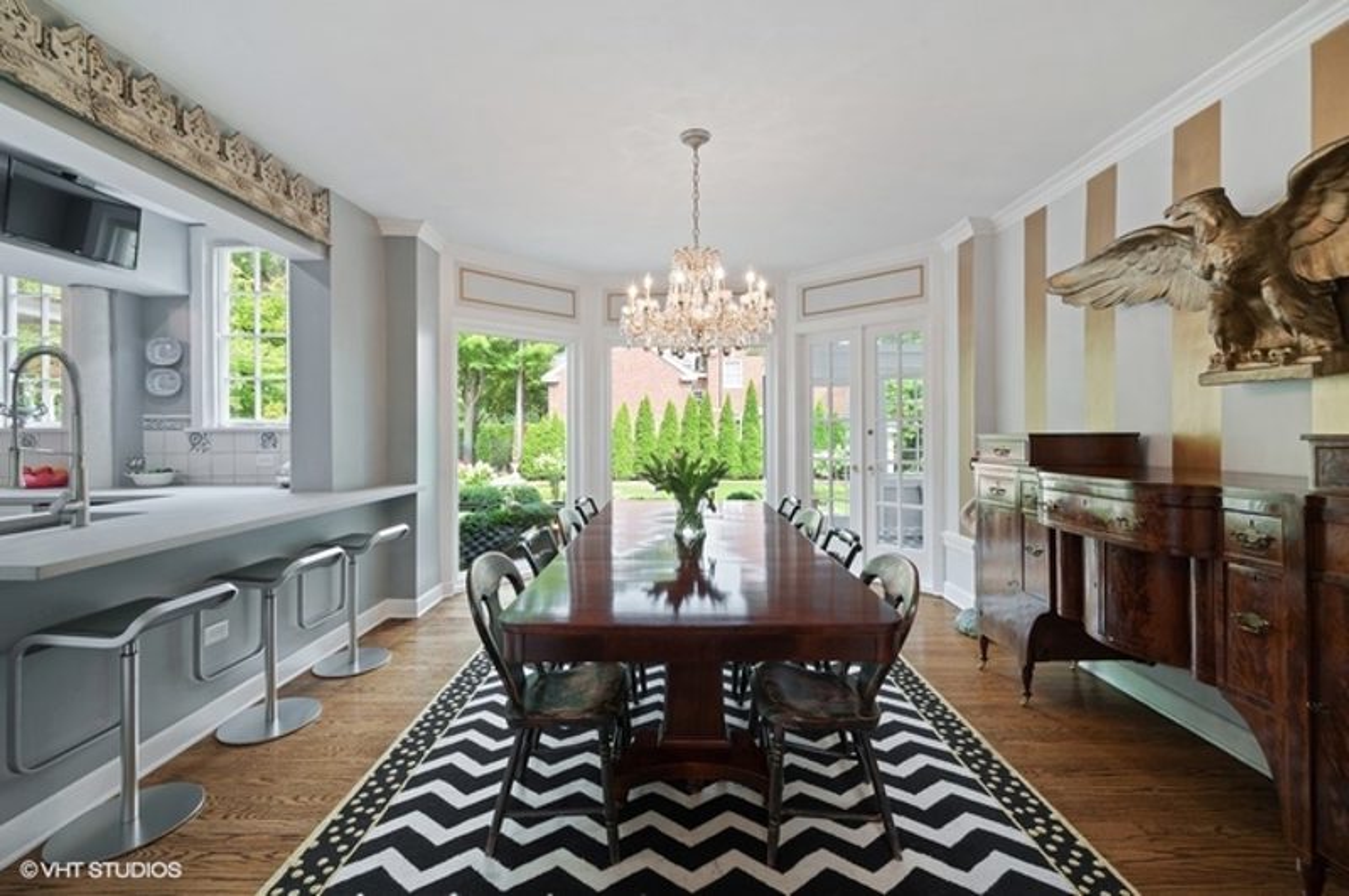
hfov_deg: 104.3
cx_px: 674
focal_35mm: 14
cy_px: 448
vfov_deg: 81.0
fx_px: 524
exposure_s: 1
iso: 200
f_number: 8
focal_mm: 14
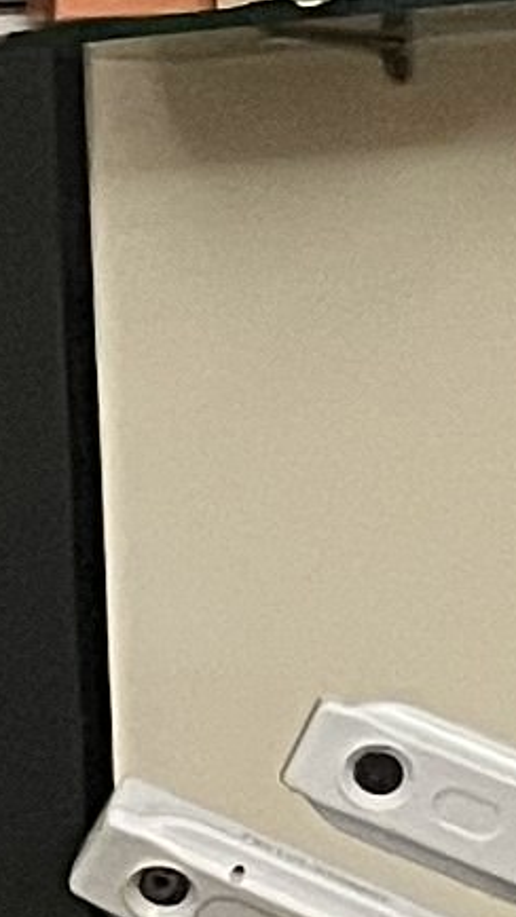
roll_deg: +2.0
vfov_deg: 8.2
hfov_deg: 3.8
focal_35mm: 263
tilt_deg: +1.9
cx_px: -2667
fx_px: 6400
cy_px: 387
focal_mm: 5.1
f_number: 1.6
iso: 320
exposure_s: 1/50
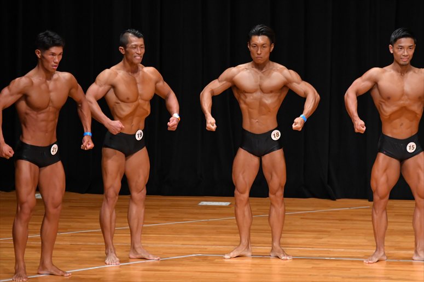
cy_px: 141
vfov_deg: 5.1
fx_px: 3178
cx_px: 212
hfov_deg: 7.6
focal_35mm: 270
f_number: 5.6
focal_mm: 180
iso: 4000
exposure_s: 1/400
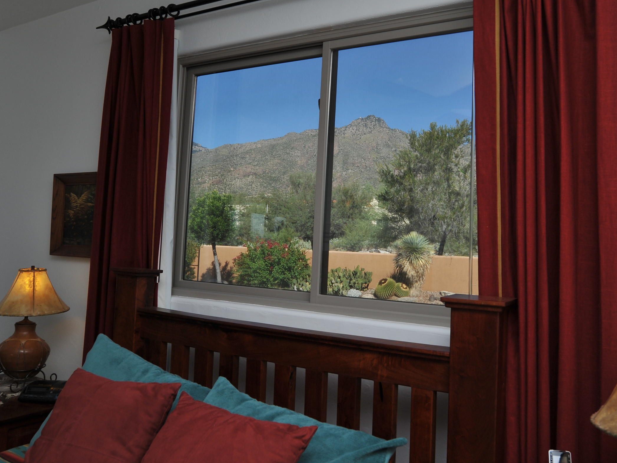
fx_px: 588
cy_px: 196
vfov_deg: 42.8
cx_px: 348
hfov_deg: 55.2
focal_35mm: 33
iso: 320
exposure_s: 1/320
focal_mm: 24
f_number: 9
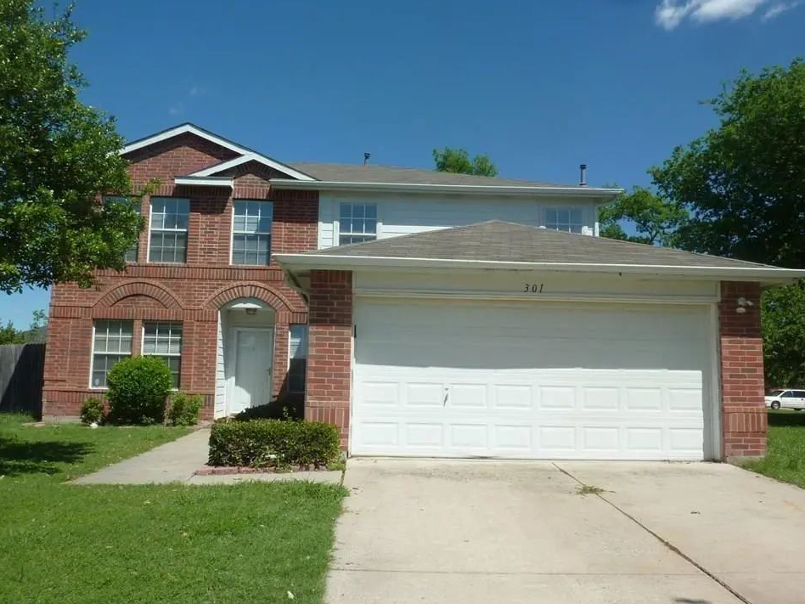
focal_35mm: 27
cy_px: 308
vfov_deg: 51.4
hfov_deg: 65.3
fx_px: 628
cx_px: 385
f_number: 5.6
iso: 80
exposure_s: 1/500
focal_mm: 4.1
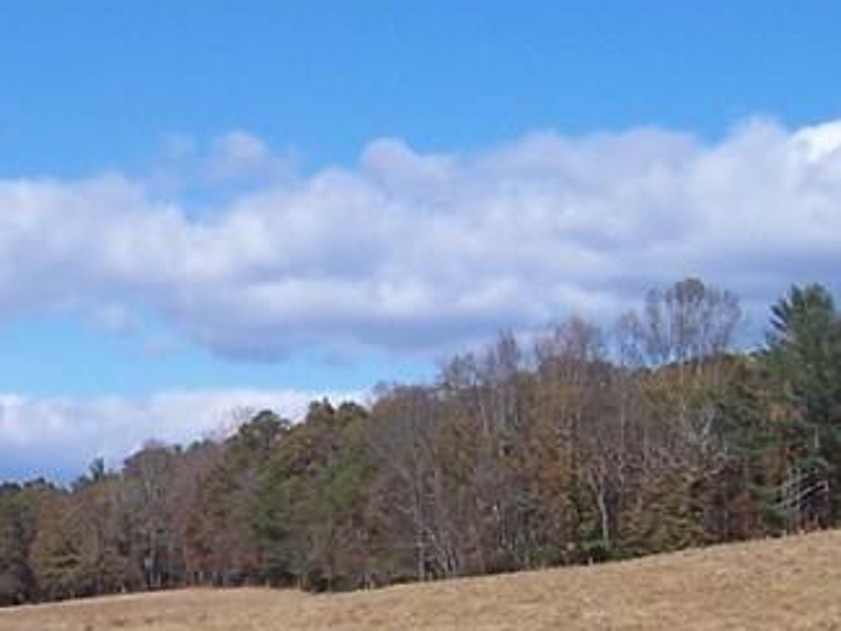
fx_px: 2528
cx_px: 62
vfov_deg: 14.2
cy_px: 468
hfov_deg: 18.5
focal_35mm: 104
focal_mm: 5.5
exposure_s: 1/1000
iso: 80
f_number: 4
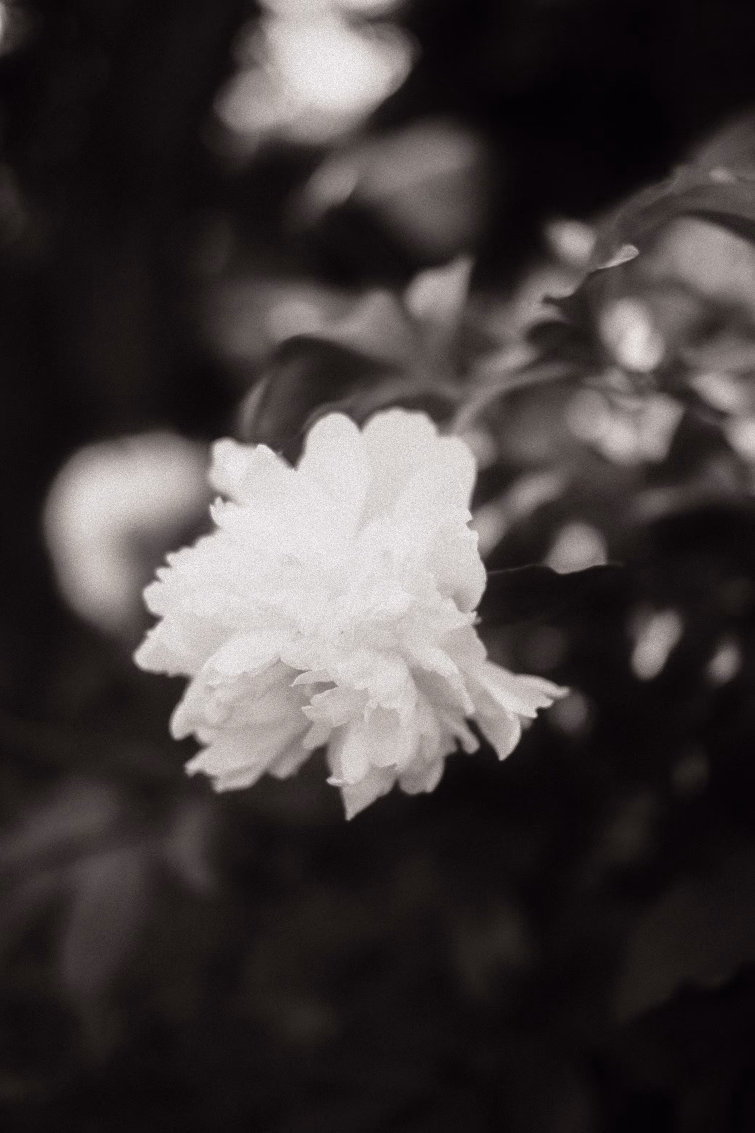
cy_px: 566
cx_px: 378
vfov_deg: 37.5
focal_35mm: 53
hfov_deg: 25.5
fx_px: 1667
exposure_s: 1/4000
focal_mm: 35
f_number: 1.4
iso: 640
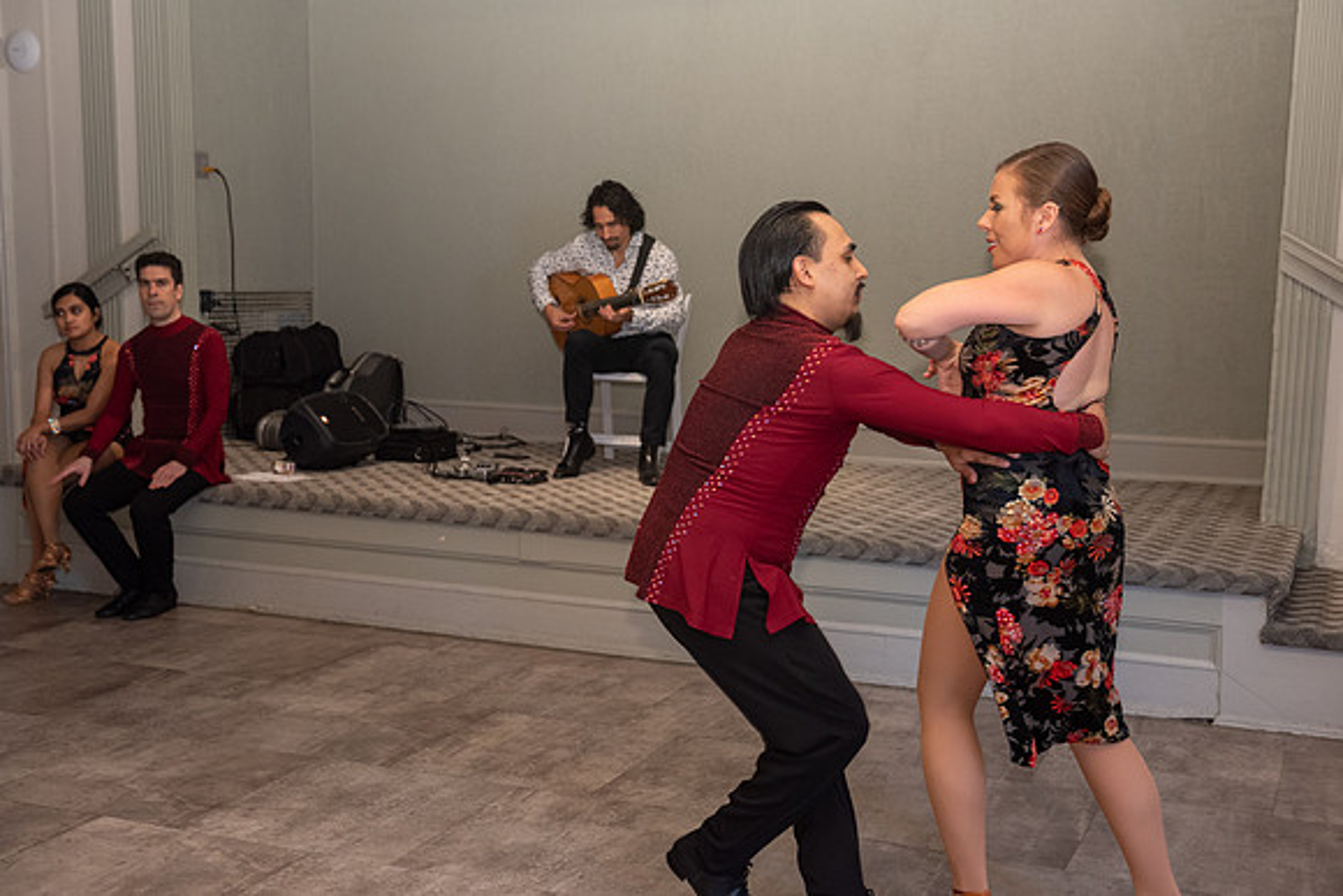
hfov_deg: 44.4
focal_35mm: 44
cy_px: 447
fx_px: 1644
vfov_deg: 30.5
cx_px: 690
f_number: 4
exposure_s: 1/60
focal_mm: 42
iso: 800
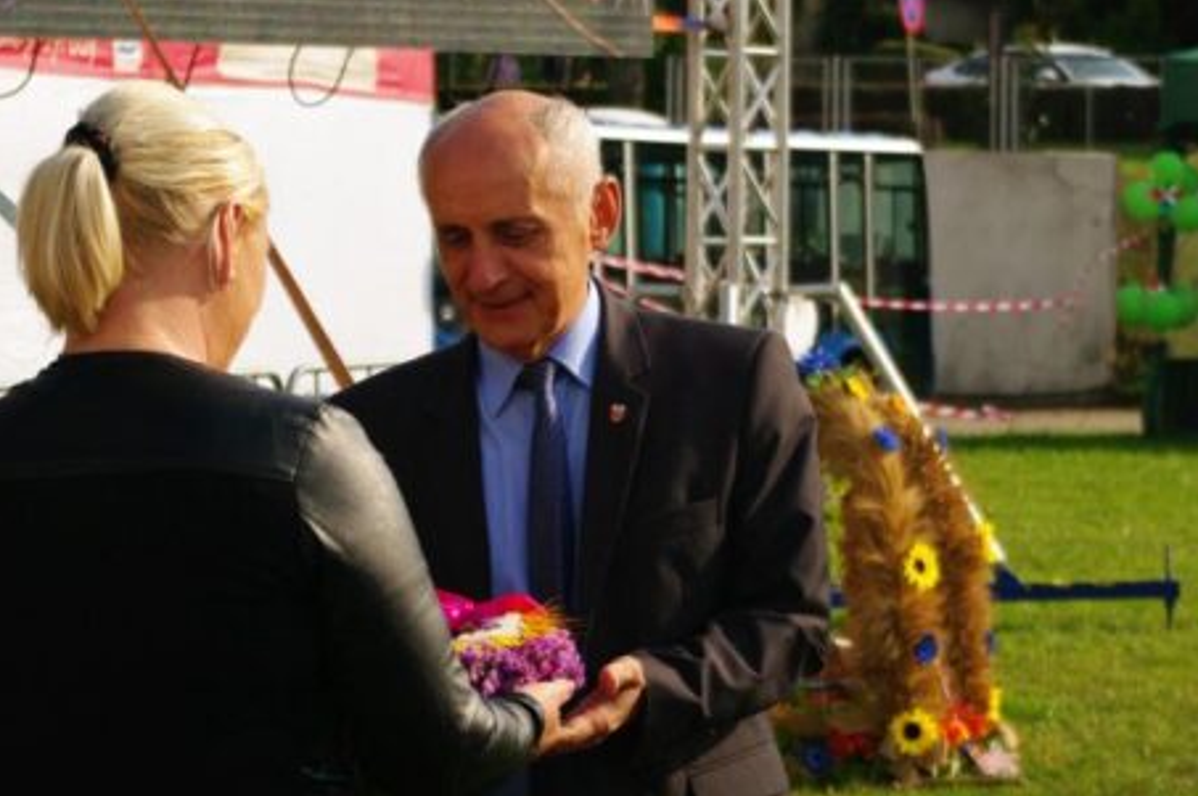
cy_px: 373
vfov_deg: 9.8
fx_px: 4649
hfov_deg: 14.7
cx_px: 608
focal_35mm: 140
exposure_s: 1/750
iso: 280
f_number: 5.6
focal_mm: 55
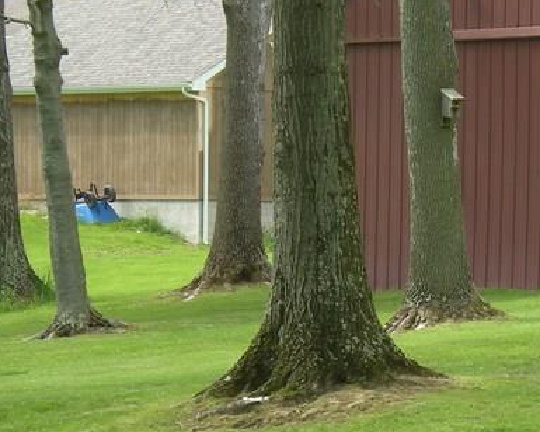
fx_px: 3612
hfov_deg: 8.5
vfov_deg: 6.8
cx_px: 551
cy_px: 255
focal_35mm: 226
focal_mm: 14.3
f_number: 5.1
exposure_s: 1/120
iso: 82
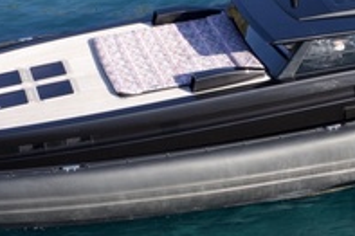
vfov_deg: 10.7
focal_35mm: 128
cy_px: 121
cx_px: 369
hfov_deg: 15.7
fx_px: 1261
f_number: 5
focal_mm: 10.26
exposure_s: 1/240
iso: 100
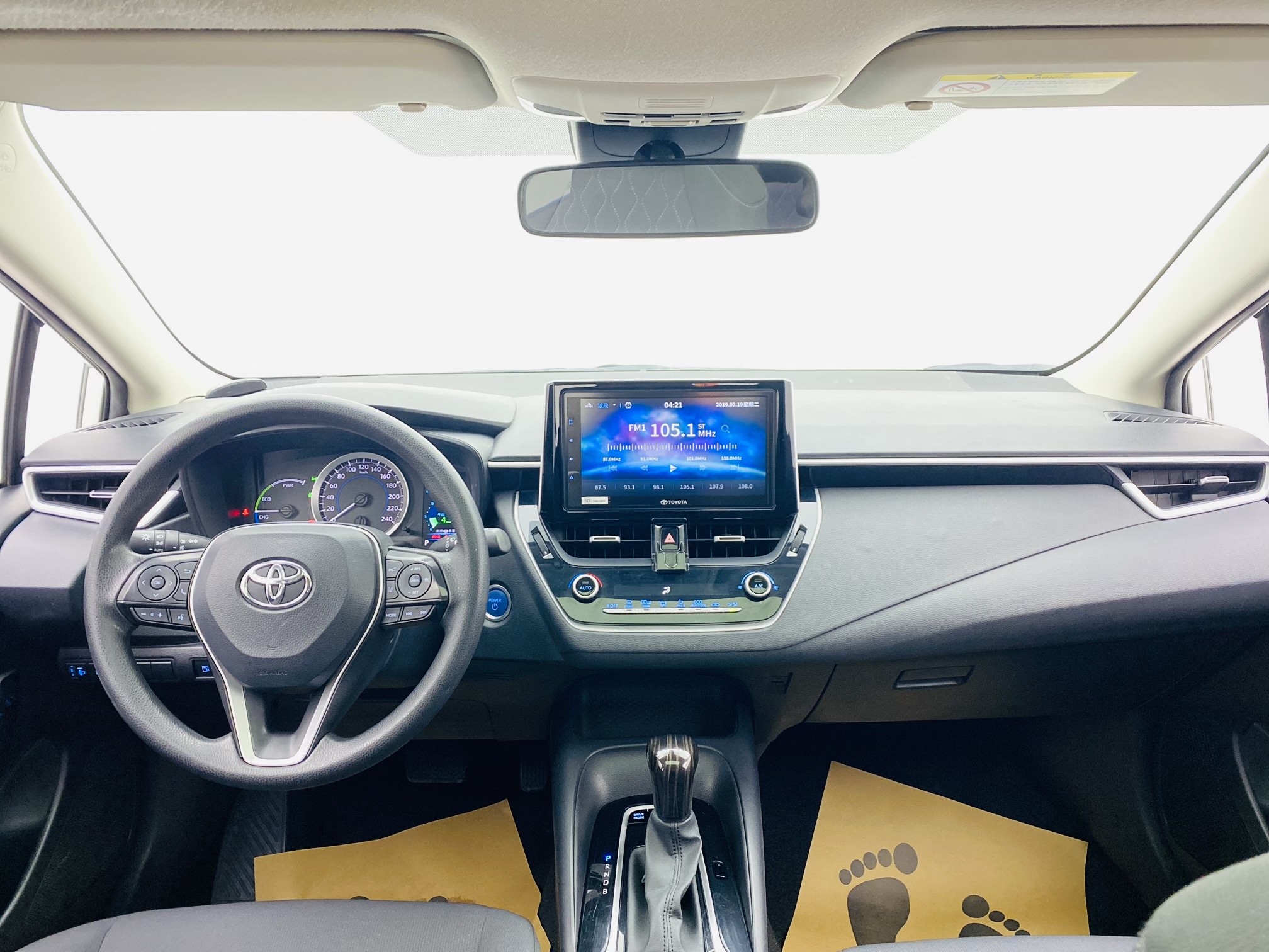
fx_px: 953
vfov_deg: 53.1
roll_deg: +0.3
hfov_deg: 67.3
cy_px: 476
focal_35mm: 26
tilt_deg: -13.9
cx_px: 634
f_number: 1.8
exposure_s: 1/50
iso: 400
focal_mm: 4.25
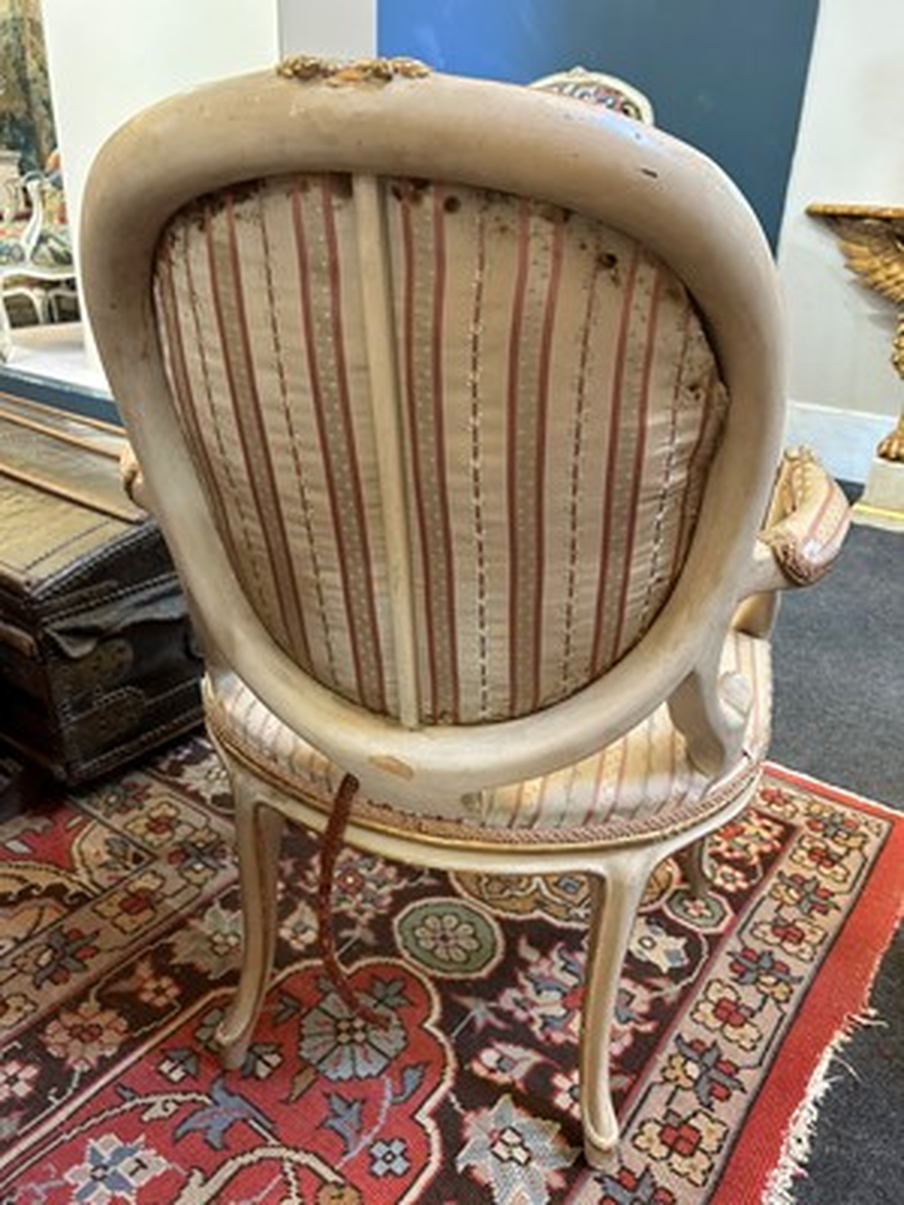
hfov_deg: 53.1
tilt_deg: -25.0
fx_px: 905
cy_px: 602
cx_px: 452
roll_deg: -3.1
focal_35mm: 26
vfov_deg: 67.3
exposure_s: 1/50
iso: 200
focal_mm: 5.7
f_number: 1.5
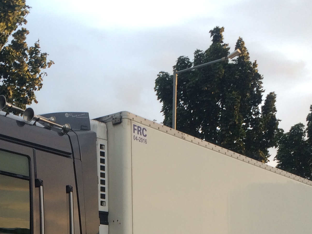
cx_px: 86
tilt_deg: +1.3
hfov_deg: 26.4
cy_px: 293
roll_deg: +0.3
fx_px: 658
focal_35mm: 73
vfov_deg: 18.9
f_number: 2.2
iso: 32
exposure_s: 1/40
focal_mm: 4.15
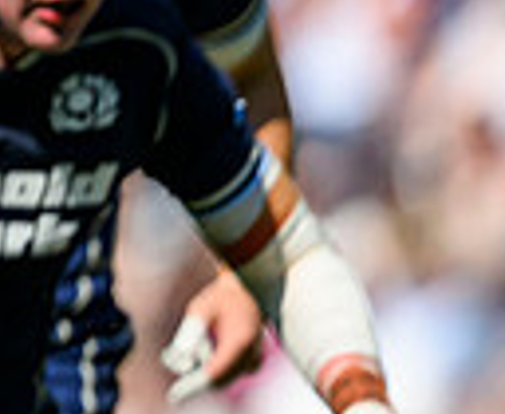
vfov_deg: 0.7
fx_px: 32183
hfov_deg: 0.9
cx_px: 1342
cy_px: 616
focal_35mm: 2132
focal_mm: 400
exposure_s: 1/4000
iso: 250
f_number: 2.8
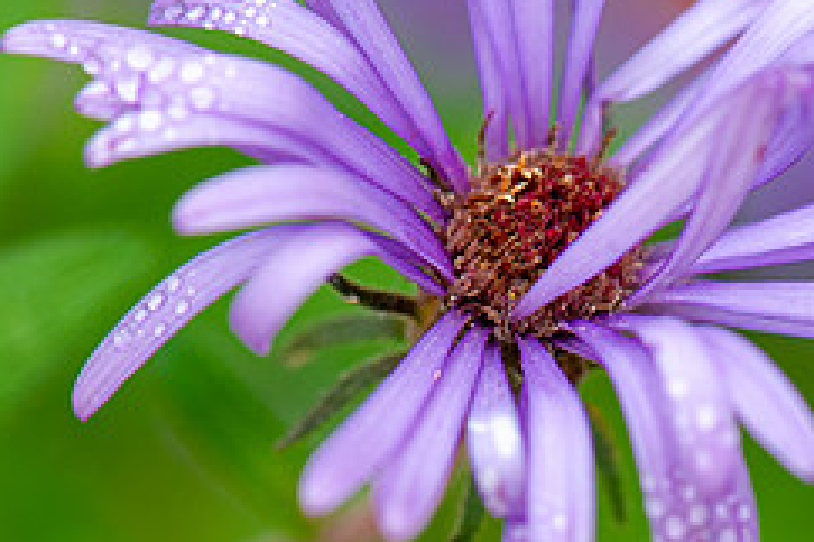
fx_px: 8518
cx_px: 878
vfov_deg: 3.6
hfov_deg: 5.5
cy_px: 224
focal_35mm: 377
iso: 200
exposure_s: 1/90
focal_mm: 105
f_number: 8
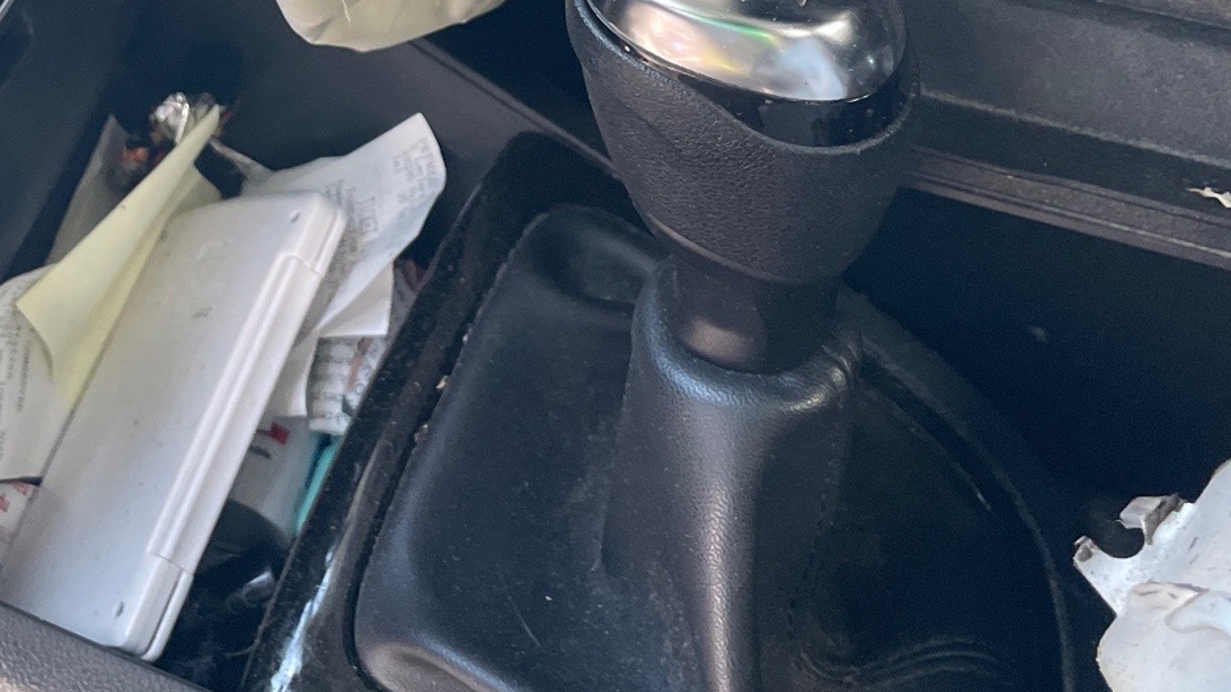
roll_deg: +23.2
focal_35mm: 58
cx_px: 286
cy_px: -156
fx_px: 1893
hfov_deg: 35.1
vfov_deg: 19.4
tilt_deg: -33.1
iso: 125
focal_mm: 4.2
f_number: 1.6
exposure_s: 1/121
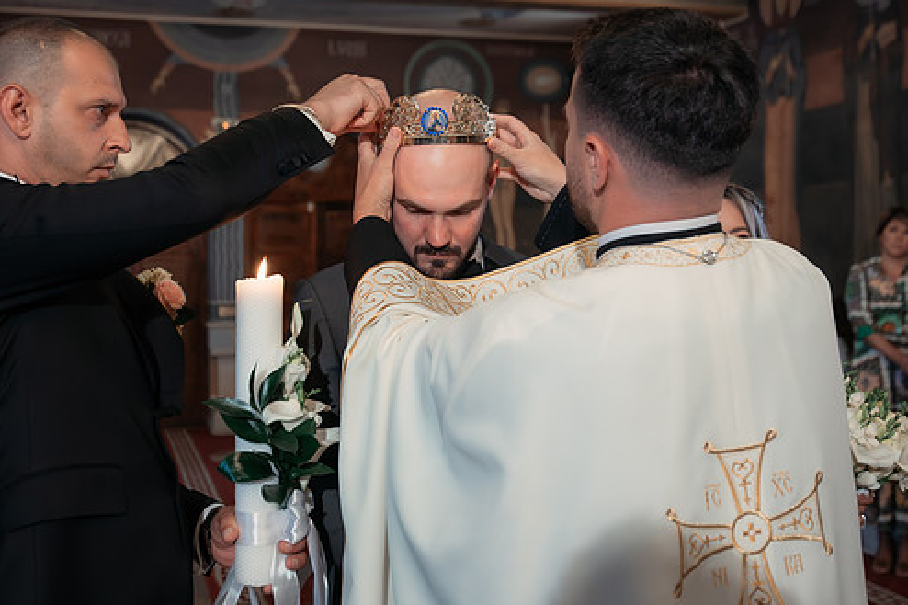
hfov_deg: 47.4
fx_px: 1034
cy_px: 240
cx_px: 416
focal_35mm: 41
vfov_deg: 32.5
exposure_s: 1/200
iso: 3200
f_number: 2.8
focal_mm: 28
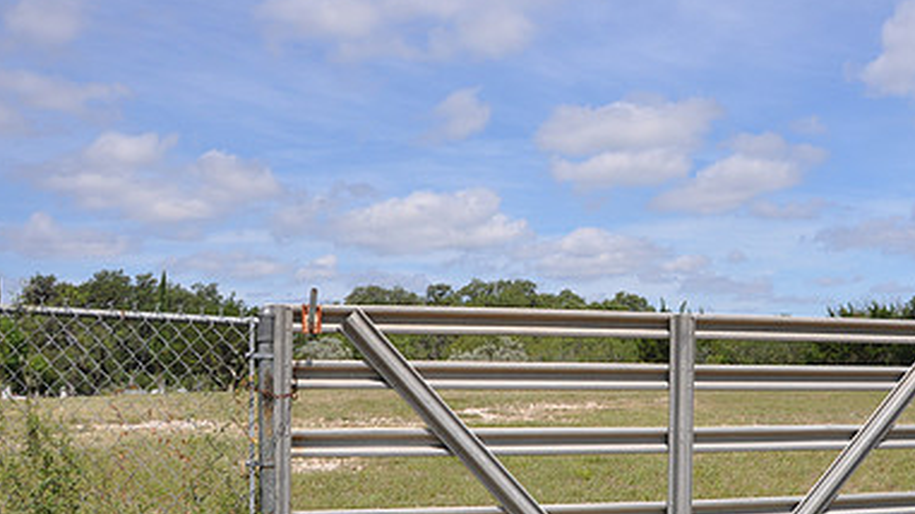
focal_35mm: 43
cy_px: 371
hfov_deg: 46.5
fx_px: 1043
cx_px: 624
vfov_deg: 27.4
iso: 200
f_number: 11
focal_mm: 18
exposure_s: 1/125
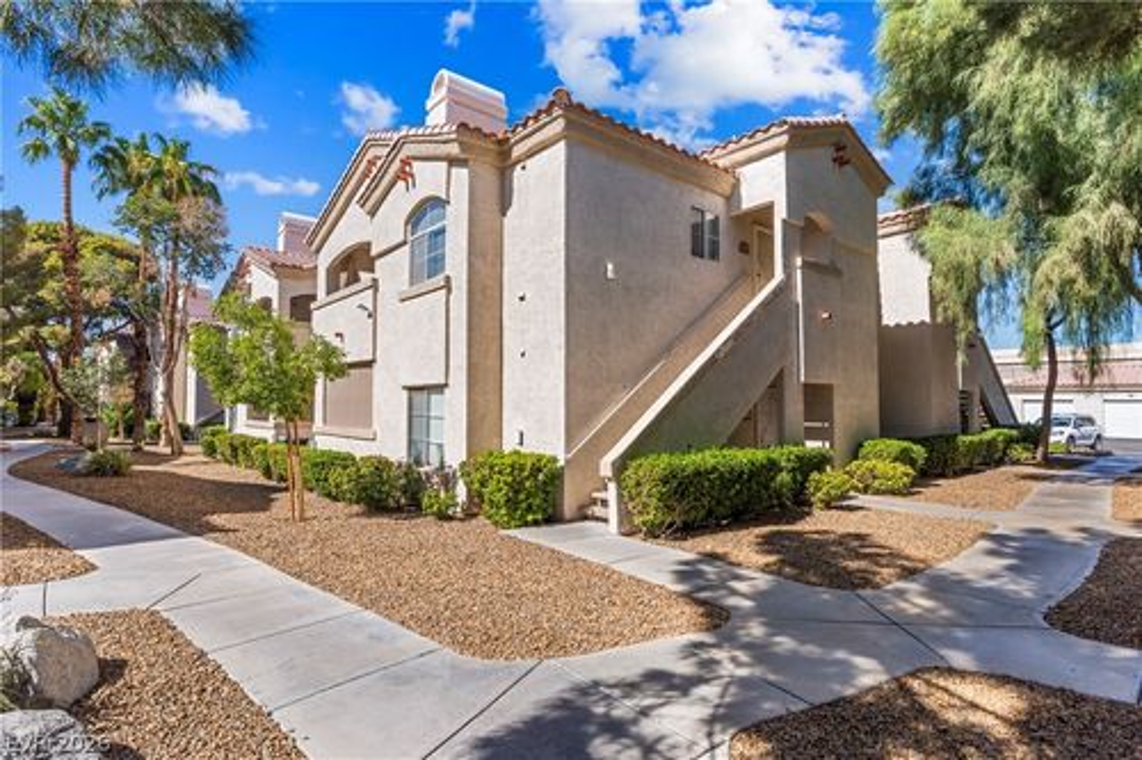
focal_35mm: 19
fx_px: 602
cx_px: 571
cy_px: 380
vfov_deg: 64.5
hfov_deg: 86.9
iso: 400
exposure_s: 1/8000
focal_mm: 19
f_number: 8
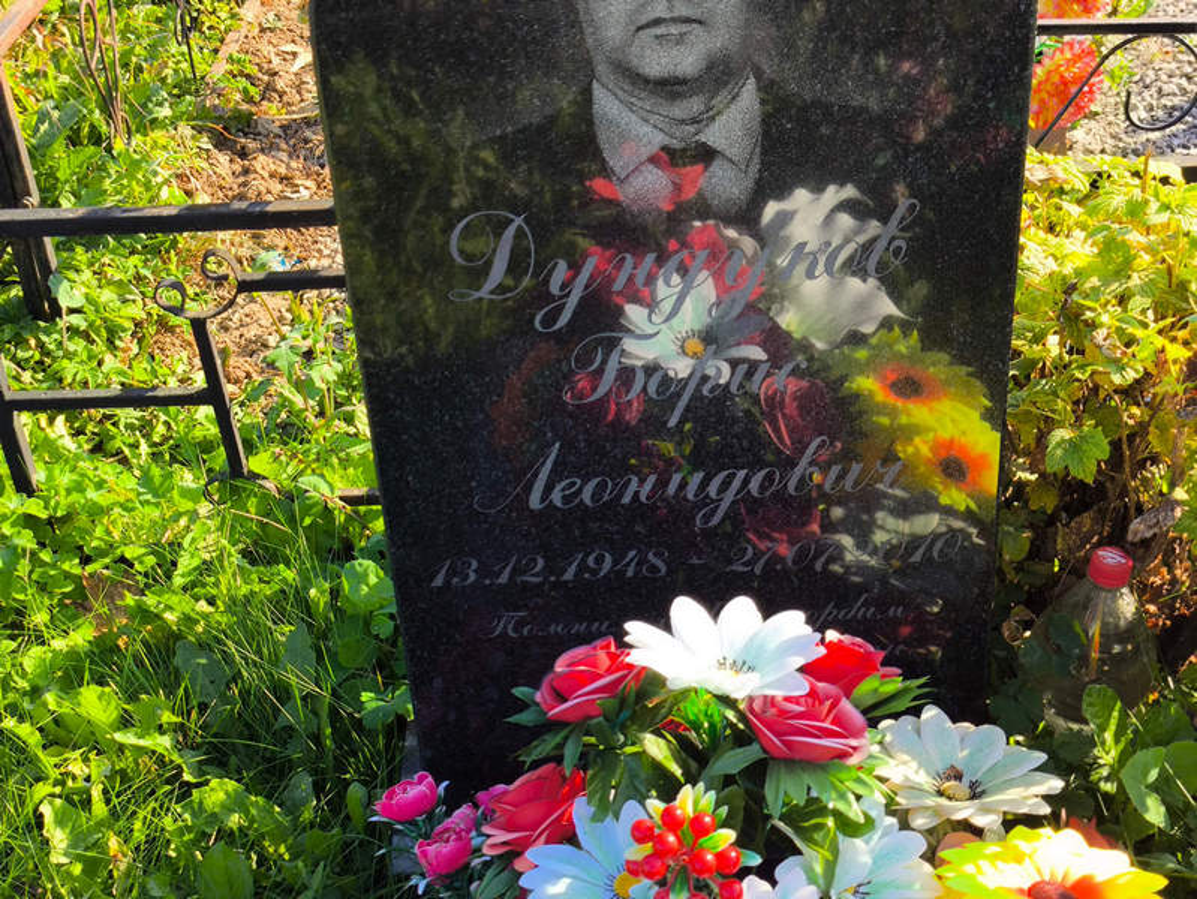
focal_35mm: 50
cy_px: 450
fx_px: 1730
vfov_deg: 29.1
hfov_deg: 38.2
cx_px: 598
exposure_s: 1/396
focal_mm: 4.71
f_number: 1.7
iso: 50
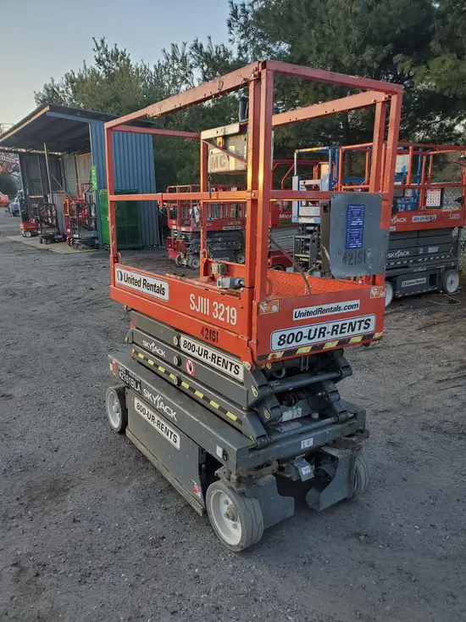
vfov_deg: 67.3
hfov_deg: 53.1
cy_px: 311
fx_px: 467
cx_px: 233
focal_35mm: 26
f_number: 2.4
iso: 50
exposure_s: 1/150
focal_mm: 4.3
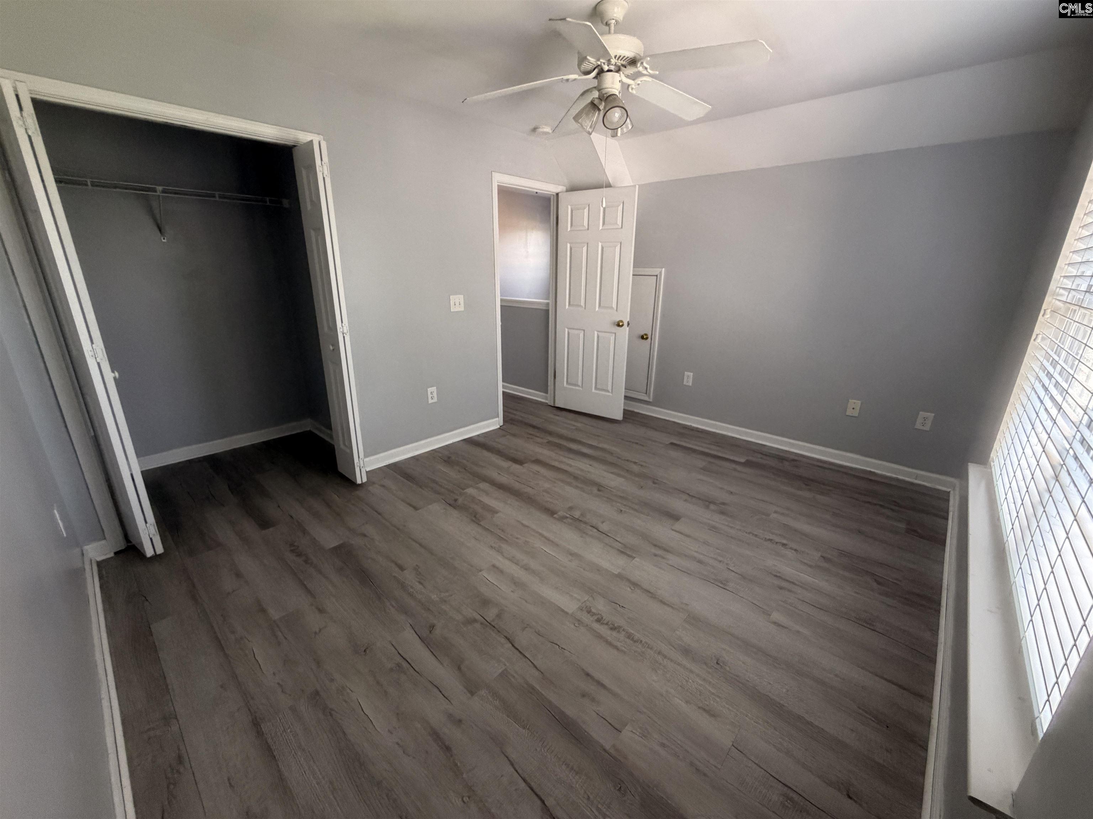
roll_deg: -0.7
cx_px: 546
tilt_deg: -18.7
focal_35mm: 14
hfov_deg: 102.1
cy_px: 410
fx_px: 442
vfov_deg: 85.7
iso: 320
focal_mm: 2.22
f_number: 2.2
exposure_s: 1/113
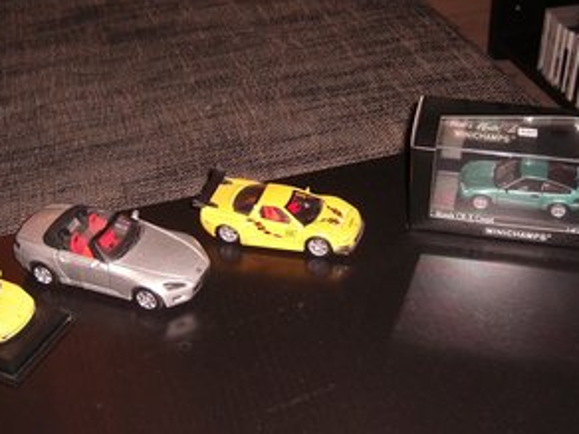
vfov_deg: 28.0
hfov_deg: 36.8
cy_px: 194
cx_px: 272
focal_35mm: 52
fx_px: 870
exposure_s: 1/60
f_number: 2.8
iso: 100
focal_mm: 7.9
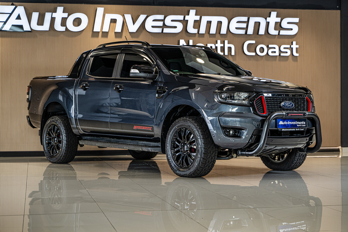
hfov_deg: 27.0
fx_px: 725
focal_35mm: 75
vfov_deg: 18.2
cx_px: 174
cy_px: 116
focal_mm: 75
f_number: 4
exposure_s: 1/160
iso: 500
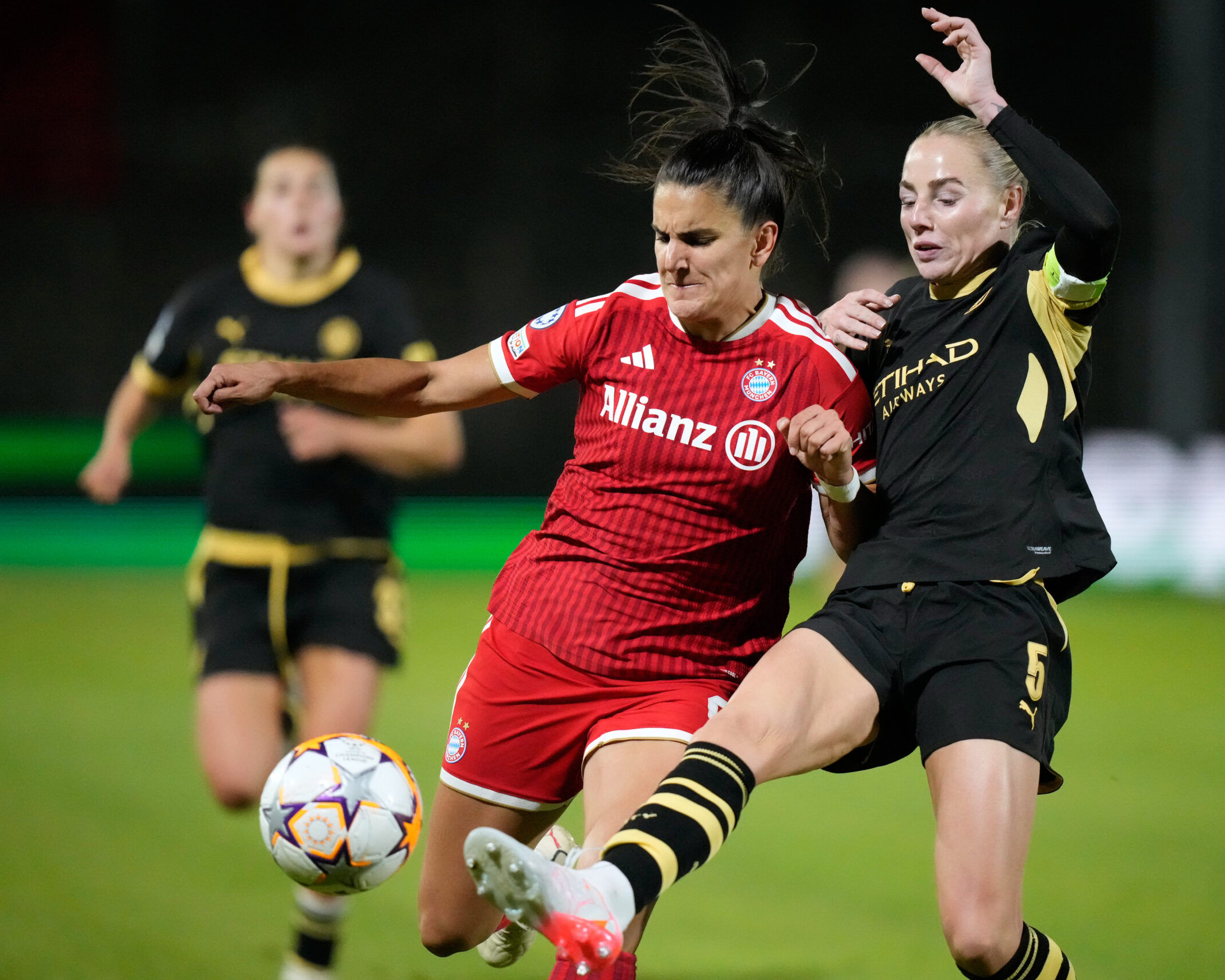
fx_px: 16352
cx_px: 735
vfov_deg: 3.4
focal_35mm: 451
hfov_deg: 4.3
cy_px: 490
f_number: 2.8
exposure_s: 1/4000
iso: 10000
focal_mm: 400
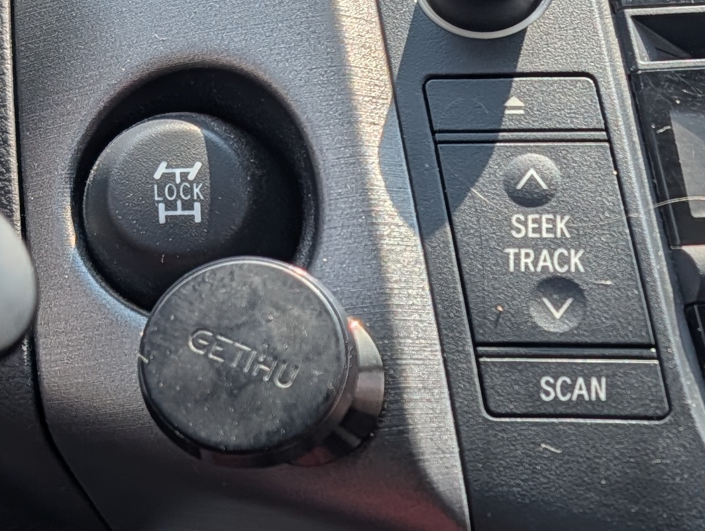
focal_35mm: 92
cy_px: 506
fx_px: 1876
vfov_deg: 15.8
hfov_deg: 20.3
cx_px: 776
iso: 25
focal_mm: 6.9
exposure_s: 1/3155
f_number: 1.68
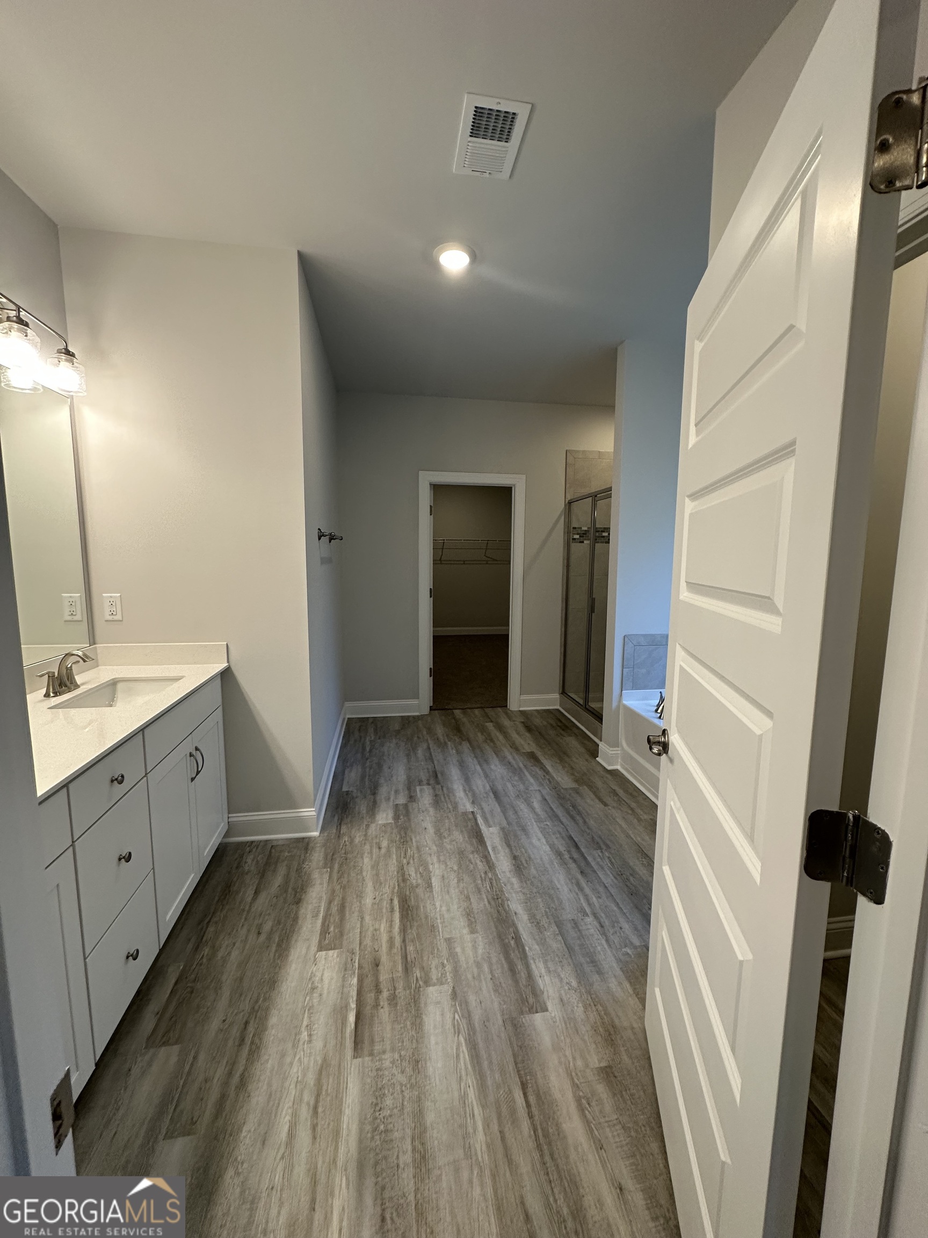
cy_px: 619
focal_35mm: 14
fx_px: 500
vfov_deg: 102.1
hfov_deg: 85.7
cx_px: 464
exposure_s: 1/120
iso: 200
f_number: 2.2
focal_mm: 2.22
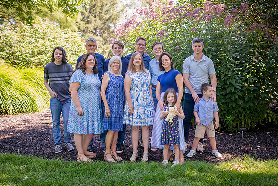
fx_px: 386
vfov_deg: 27.0
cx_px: 139
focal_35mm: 50
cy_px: 93
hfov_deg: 39.6
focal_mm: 50
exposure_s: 1/320
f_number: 3.2
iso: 400
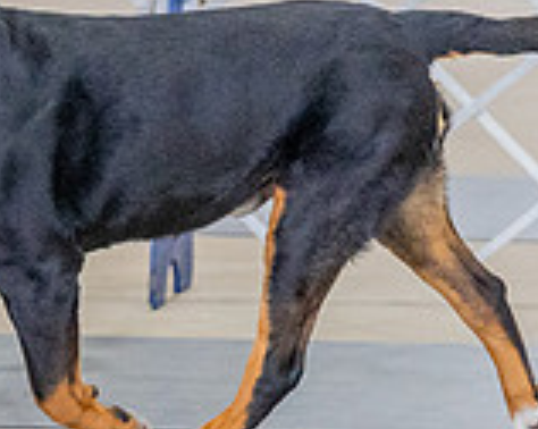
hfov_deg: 3.6
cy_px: -140
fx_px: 8572
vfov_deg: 2.9
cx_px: -124
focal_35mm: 539
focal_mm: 134
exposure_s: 1/400
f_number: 3.5
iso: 6400
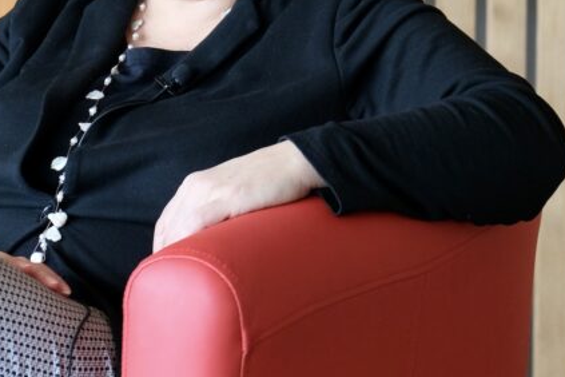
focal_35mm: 201
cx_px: 282
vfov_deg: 6.8
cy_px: 2
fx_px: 3154
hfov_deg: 10.2
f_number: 4
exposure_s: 1/60
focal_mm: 55
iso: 1250
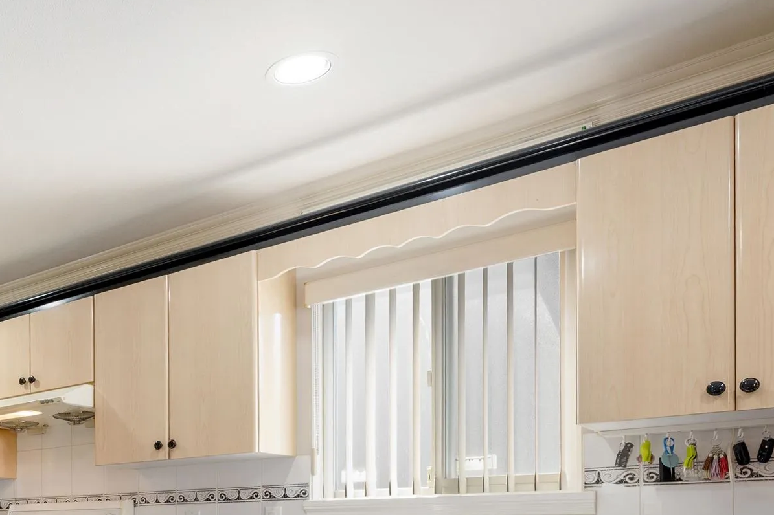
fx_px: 774
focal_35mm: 36
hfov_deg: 42.7
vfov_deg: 31.7
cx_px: -60
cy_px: 596
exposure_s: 1
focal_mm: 14
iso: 80
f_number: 8
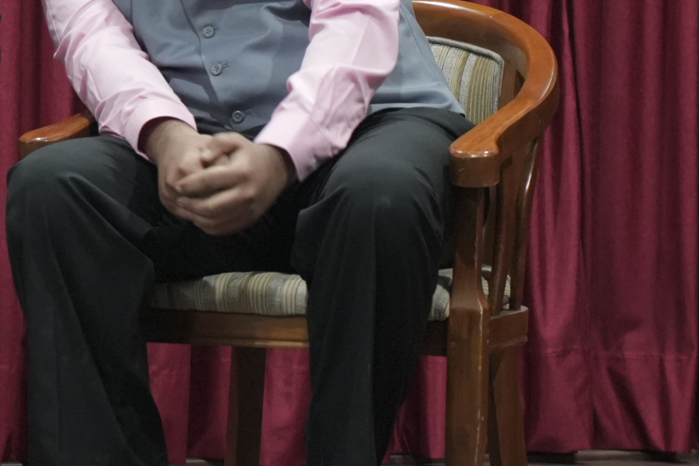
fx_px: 6096
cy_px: -20
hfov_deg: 6.5
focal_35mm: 314
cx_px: -130
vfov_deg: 4.4
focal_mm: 75
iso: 3200
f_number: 2.8
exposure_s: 1/100
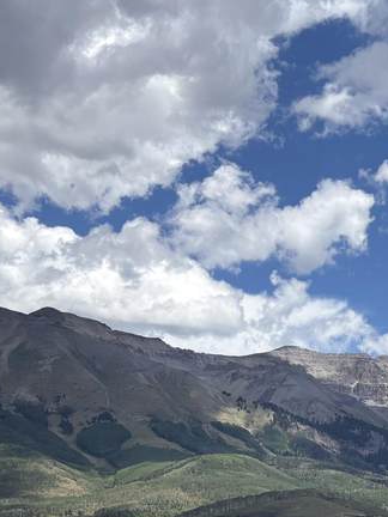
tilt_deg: +0.5
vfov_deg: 23.8
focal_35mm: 77
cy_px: 565
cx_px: 680
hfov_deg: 16.3
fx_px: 1151
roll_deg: +1.1
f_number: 1.6
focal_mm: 5.96
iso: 50
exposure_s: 1/3448
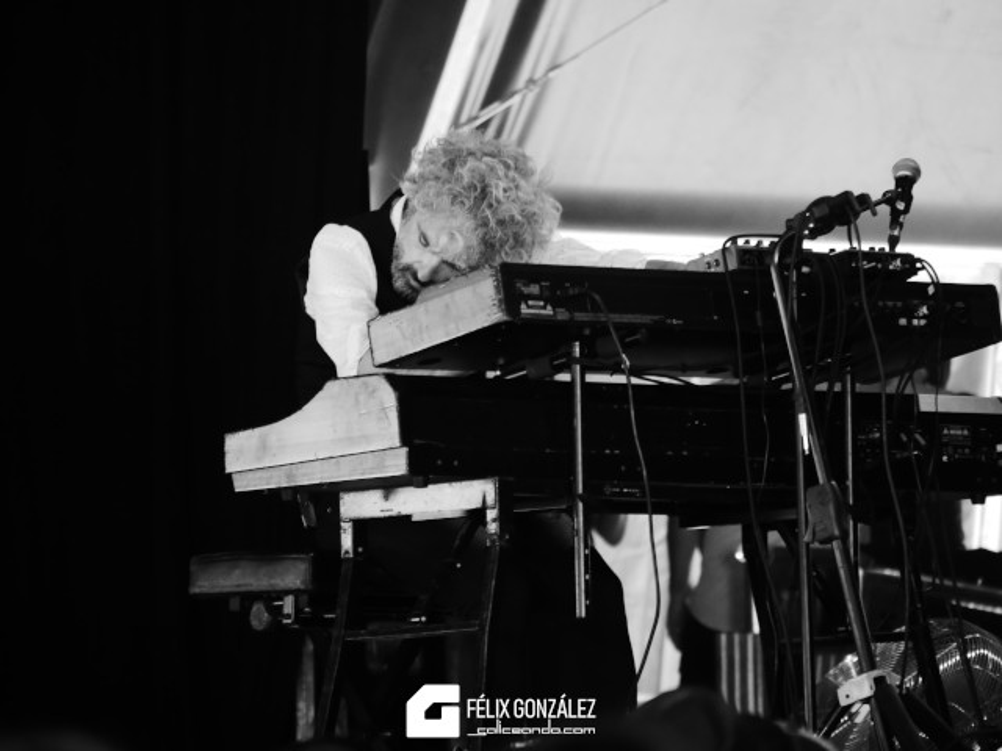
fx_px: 11578
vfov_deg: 3.7
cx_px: 501
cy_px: 376
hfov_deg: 5.0
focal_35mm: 400
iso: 3200
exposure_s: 1/100
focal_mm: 200
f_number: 5.6
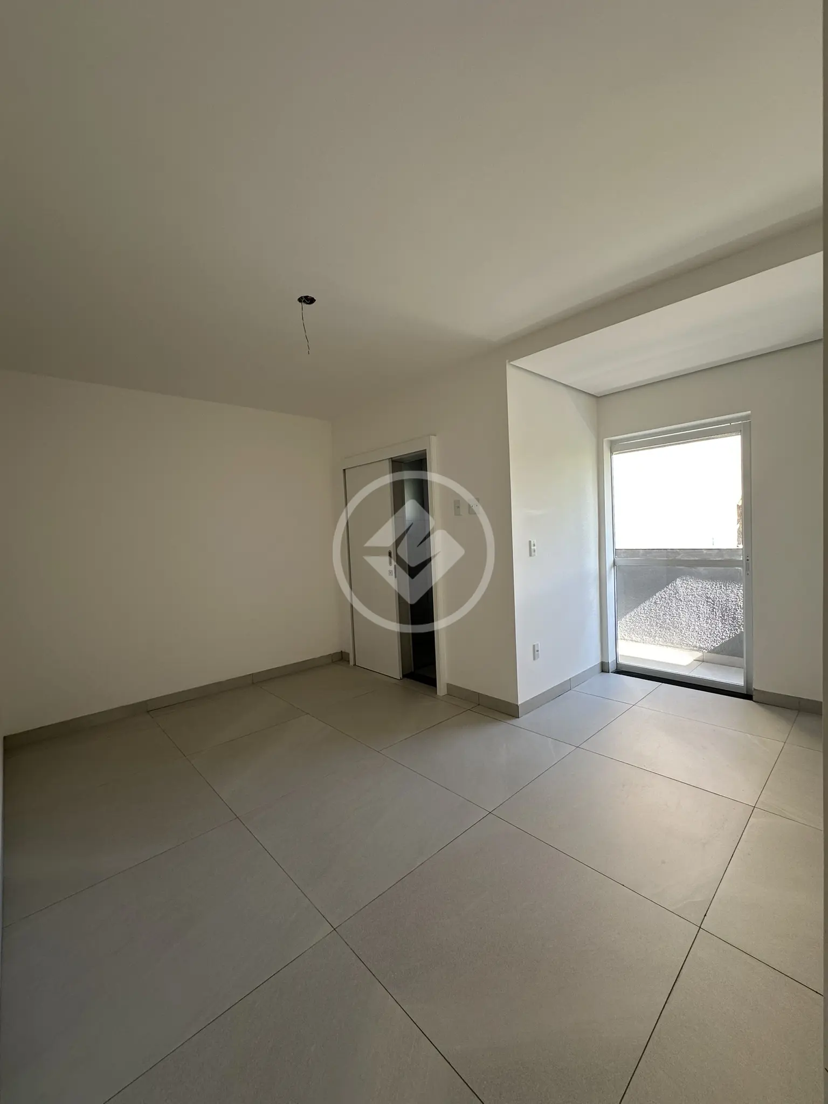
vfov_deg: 102.1
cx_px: 414
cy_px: 552
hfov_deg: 85.7
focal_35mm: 14
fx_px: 446
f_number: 2.2
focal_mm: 2.22
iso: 64
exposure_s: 1/99
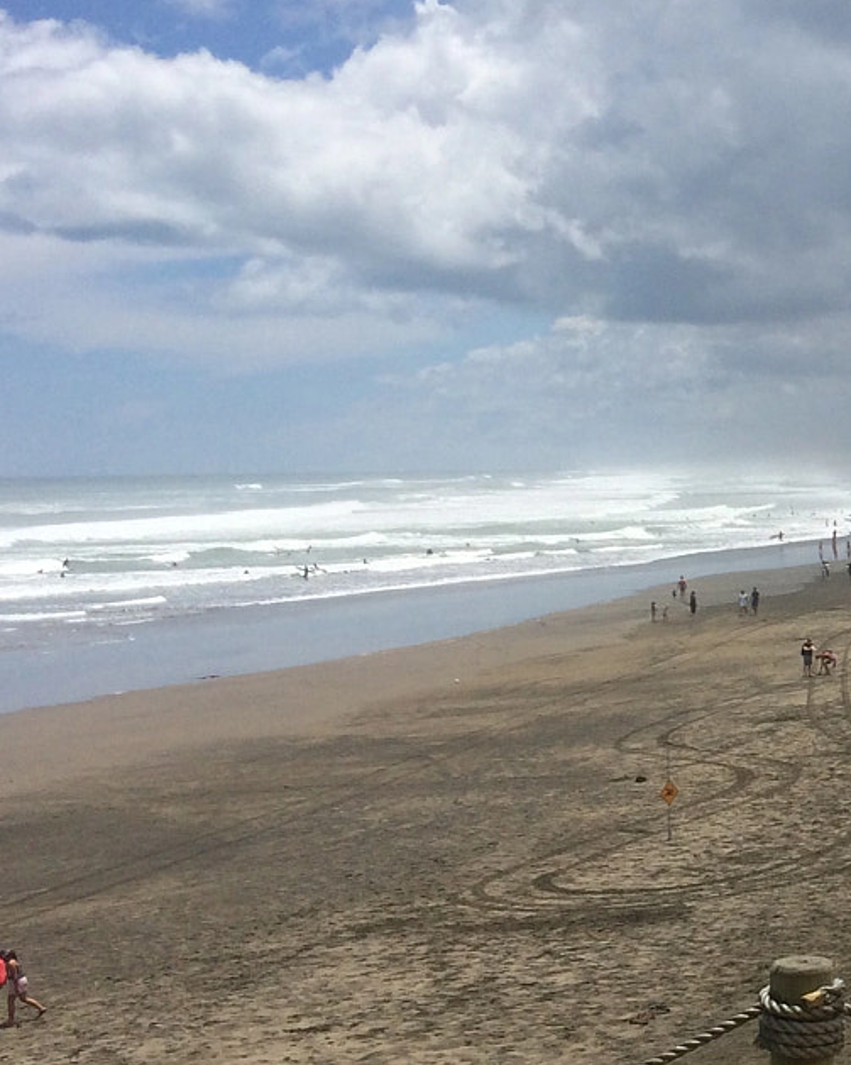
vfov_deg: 26.4
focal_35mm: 72
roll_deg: +1.6
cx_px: 1272
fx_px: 2267
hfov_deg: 18.8
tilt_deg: -2.4
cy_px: 530
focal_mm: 4.15
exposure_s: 1/5882
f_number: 2.2
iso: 40
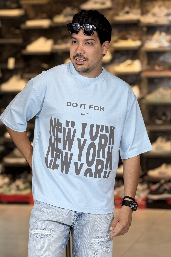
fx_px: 891
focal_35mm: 125
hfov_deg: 11.0
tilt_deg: -4.8
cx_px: 80
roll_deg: +1.2
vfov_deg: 16.4
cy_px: 128
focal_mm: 15.66
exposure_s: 1/100
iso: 125
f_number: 2.8
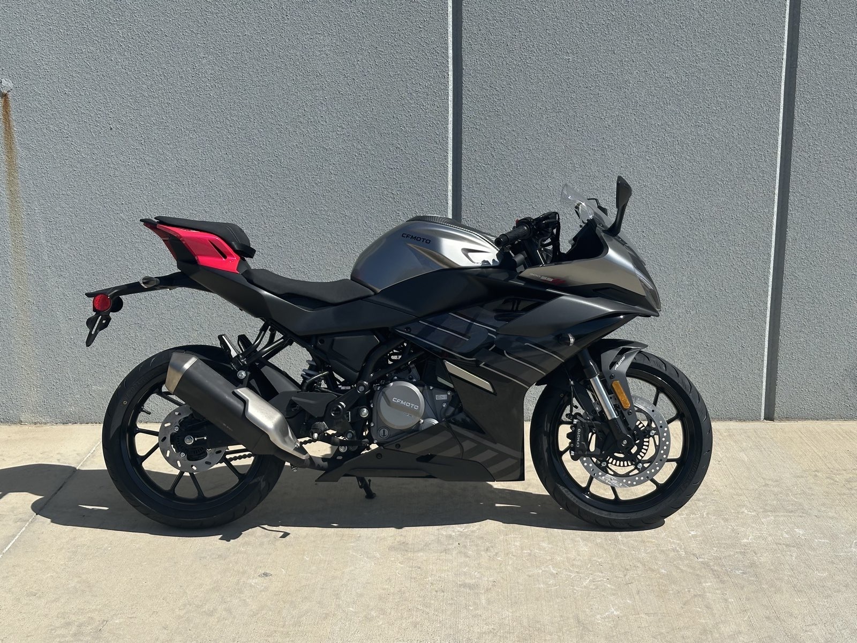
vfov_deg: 30.3
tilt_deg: -11.1
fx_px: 1188
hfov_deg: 39.7
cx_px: 428
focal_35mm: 48
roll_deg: +0.4
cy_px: 322
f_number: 1.78
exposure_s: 1/5556
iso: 64
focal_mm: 6.86
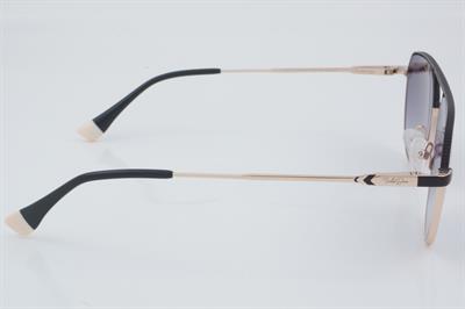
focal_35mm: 75
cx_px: 232
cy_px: 154
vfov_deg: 18.2
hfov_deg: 27.0
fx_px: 968
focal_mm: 50
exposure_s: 1/3
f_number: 32
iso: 100
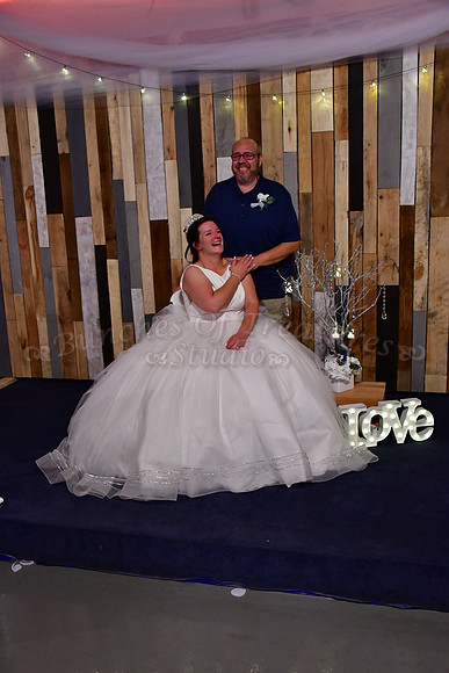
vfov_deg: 57.2
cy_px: 336
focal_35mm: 33
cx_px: 224
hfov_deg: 40.0
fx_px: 617
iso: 3200
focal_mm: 22
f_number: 3.5
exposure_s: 1/40
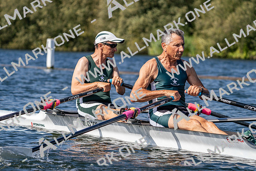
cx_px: 132
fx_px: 1486
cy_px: 86
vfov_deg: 6.6
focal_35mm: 209
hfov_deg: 9.8
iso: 200
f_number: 5.6
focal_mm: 200
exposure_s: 1/2000
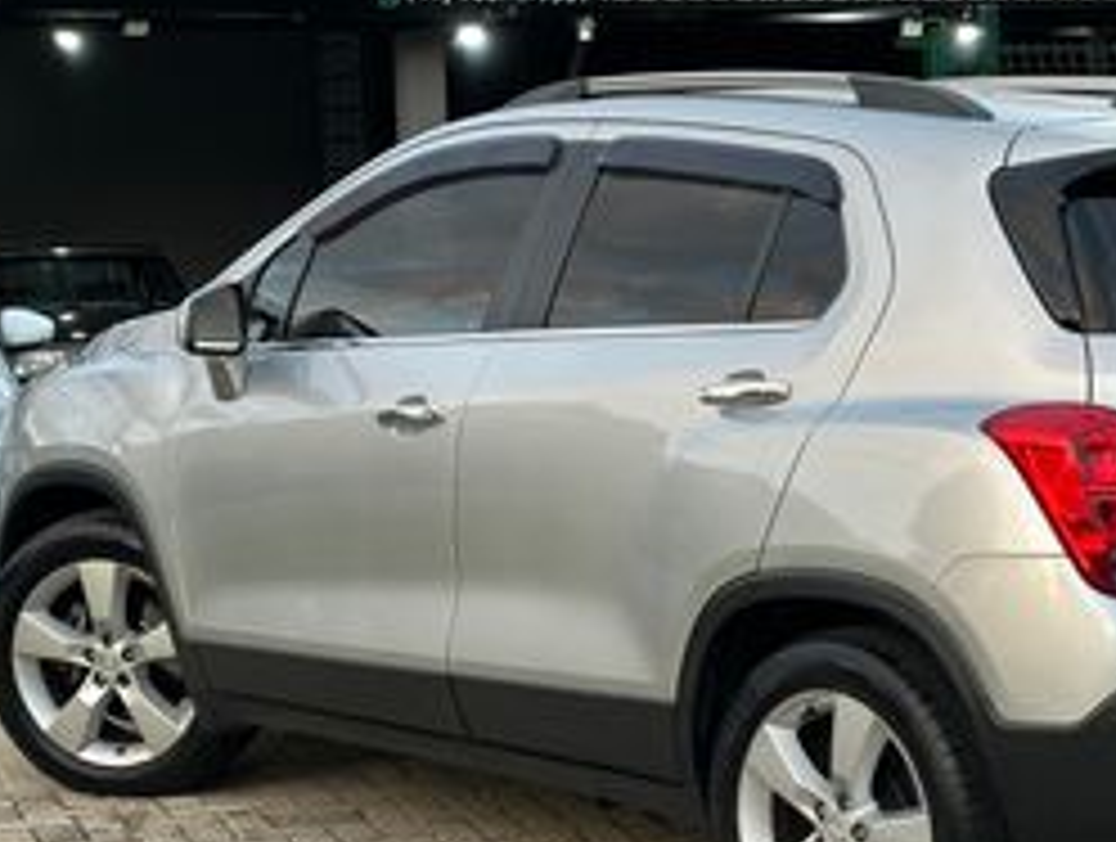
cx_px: 842
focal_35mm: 91
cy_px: 405
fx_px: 2939
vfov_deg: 16.3
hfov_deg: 21.3
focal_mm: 6.86
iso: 50
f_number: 1.78
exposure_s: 1/183
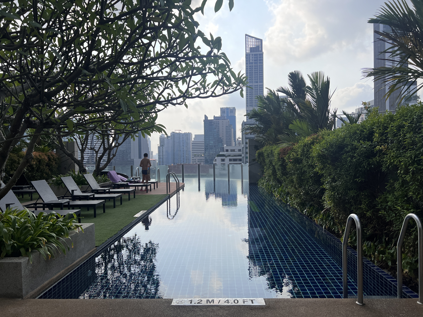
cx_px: 212
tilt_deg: +0.5
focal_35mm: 26
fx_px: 318
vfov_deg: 53.1
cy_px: 158
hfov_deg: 67.3
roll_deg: +0.9
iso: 50
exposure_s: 1/6211
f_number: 1.5
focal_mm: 5.7
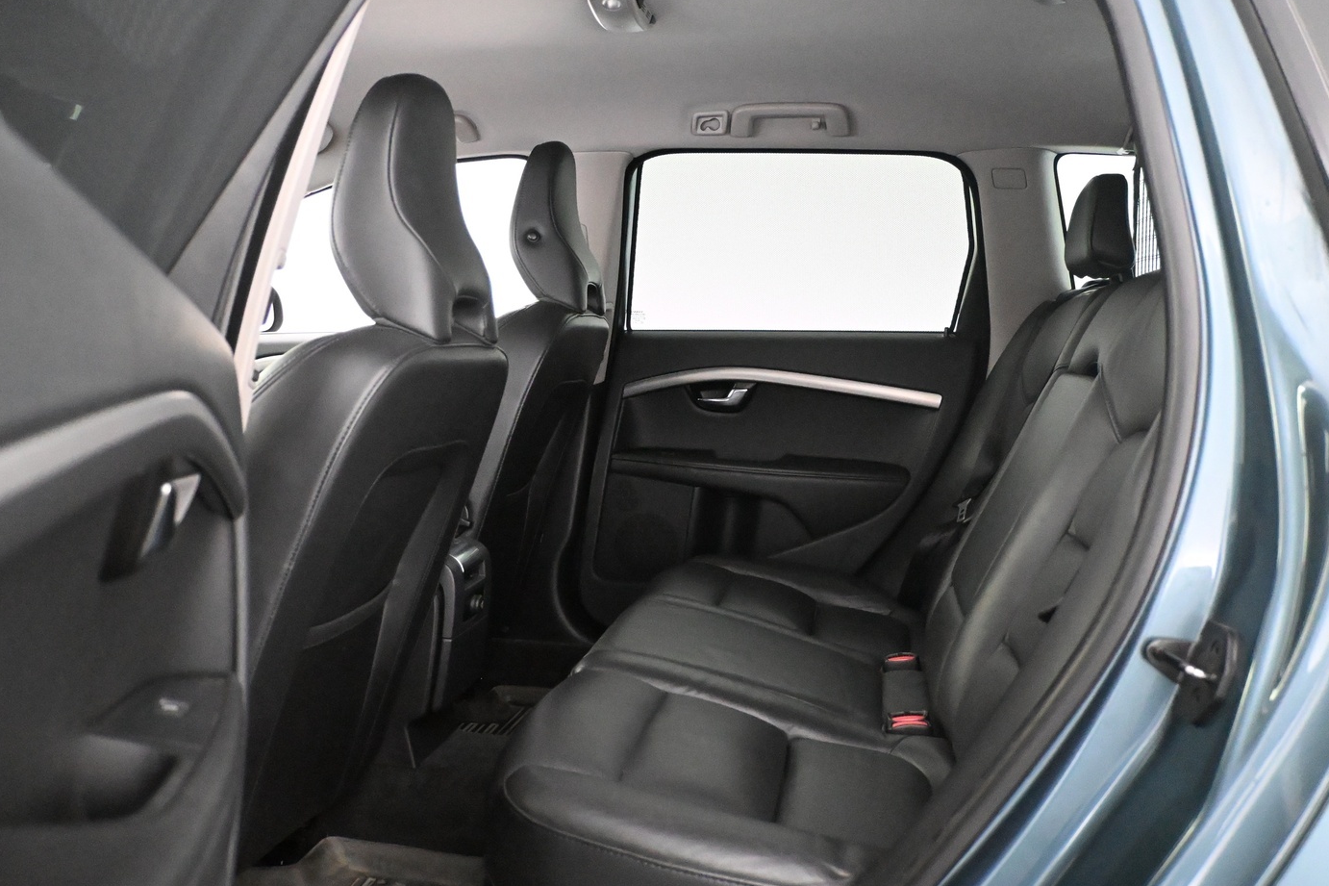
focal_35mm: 34
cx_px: 698
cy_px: 438
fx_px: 1266
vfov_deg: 38.6
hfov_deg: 55.4
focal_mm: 19.5
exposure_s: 1/60
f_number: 3.8
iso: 10000
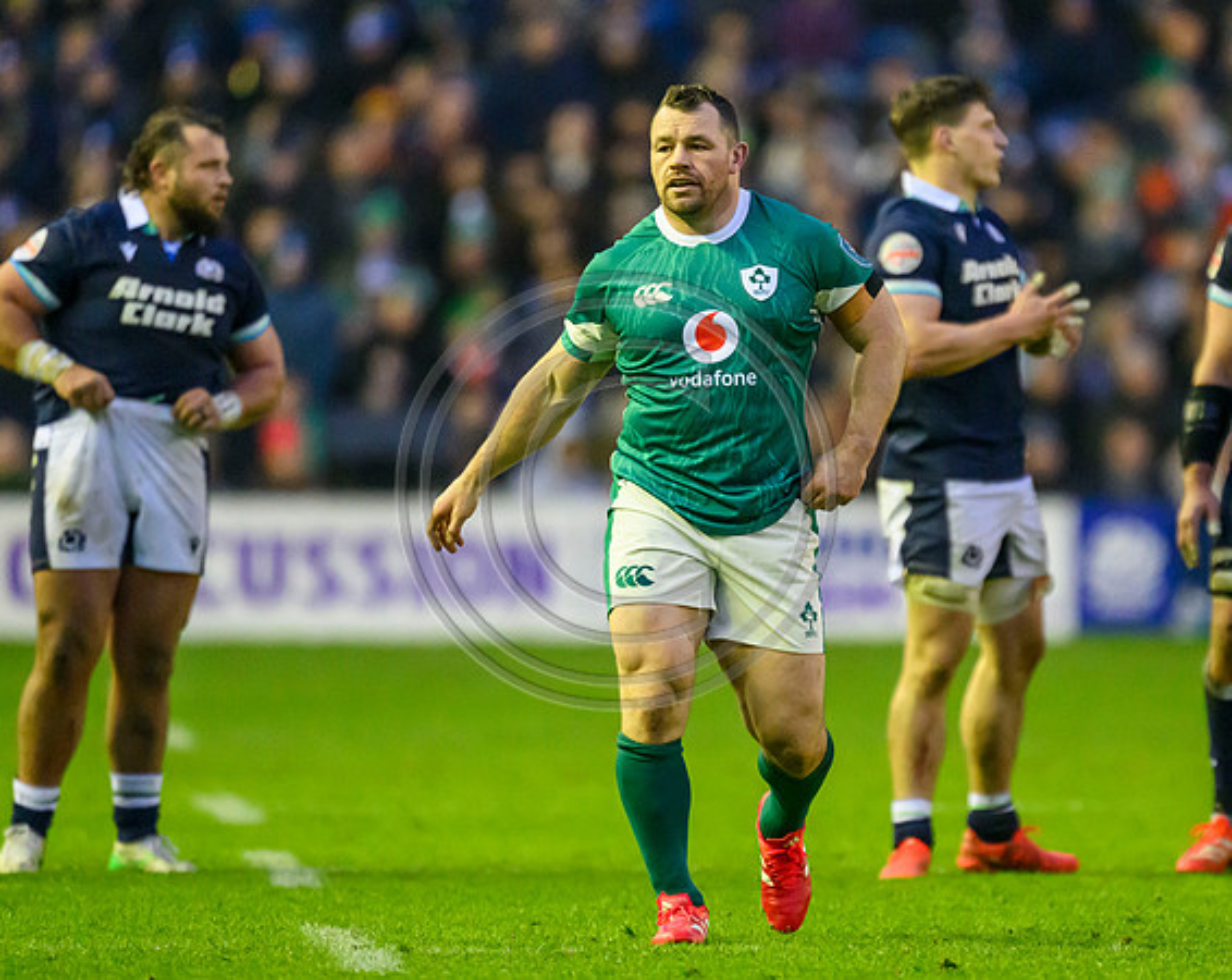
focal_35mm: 817
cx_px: 774
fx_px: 29736
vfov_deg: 1.9
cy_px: 465
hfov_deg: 2.4
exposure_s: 1/1250
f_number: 4
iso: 8000
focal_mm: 560
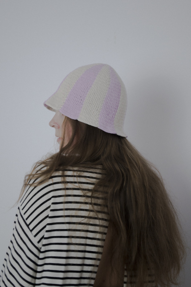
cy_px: 144
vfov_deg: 24.6
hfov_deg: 16.5
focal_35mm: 82
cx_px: 96
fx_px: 657
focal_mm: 55
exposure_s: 1/80
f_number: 5.6
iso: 720
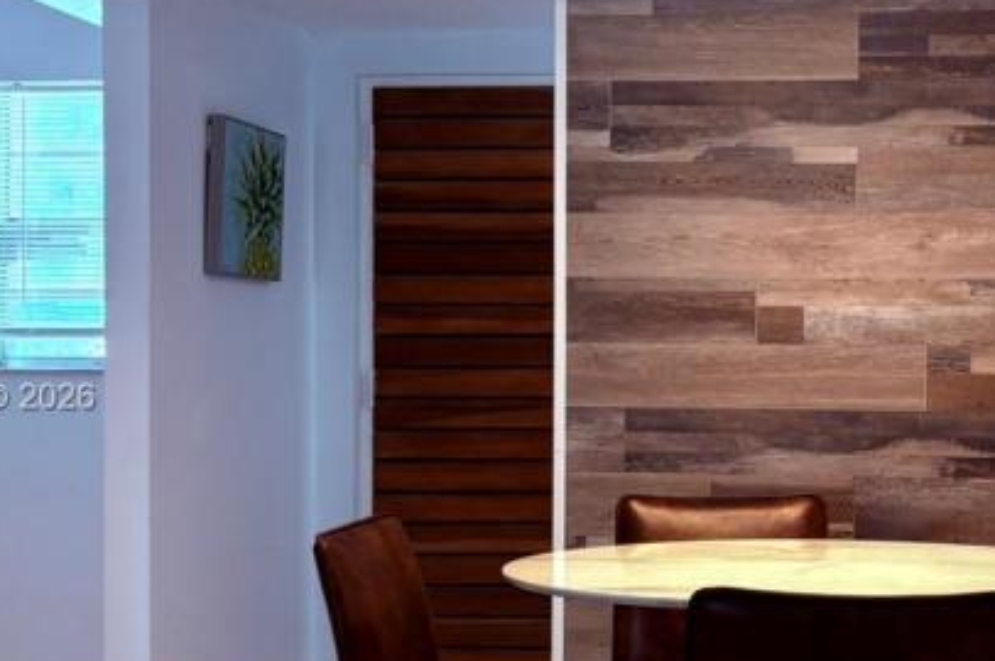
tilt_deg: -0.4
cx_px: 814
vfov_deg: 21.2
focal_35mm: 64
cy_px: 399
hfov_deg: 30.6
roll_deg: +0.0
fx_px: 1767
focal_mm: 5.96
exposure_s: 1/120
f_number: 1.6
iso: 250
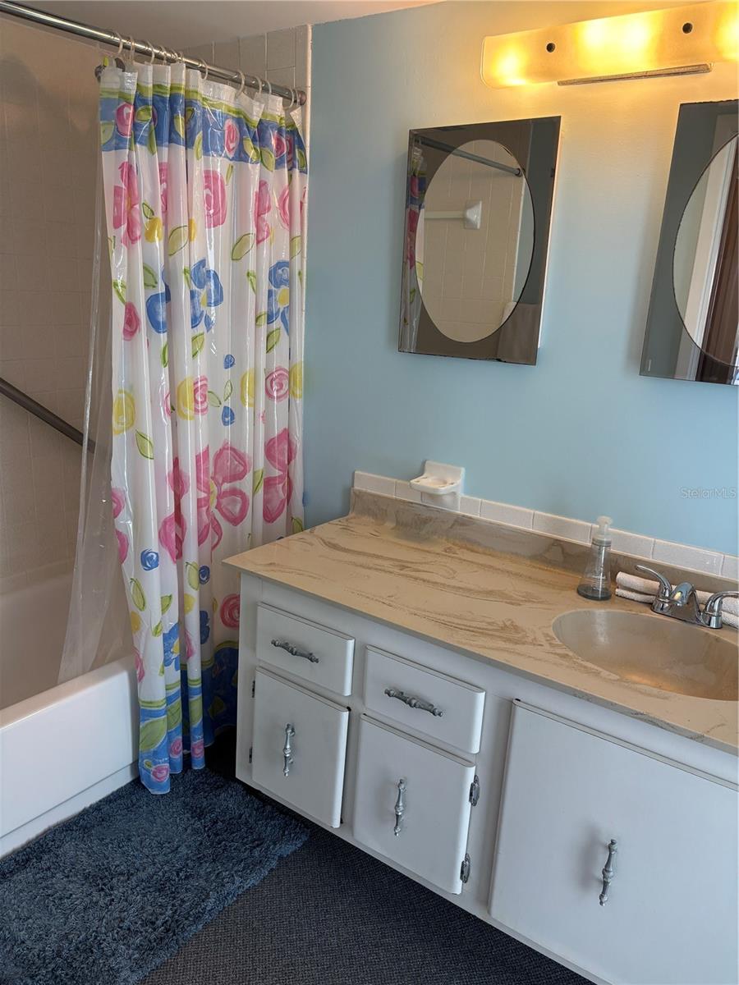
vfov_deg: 67.3
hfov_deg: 53.1
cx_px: 370
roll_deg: -3.8
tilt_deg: -15.0
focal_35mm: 26
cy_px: 492
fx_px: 740
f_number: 1.6
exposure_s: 1/120
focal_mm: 5.96
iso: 64
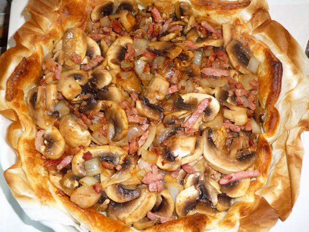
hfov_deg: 51.4
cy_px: 116
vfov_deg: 39.7
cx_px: 154
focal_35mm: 36
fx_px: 321
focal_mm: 6
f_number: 3.7
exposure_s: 1/30
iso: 100
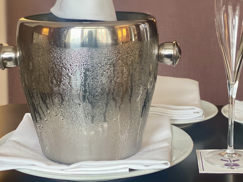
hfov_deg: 23.0
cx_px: 188
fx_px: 590
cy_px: 53
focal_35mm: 84
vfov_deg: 17.5
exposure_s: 1/50
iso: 160
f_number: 2
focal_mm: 6
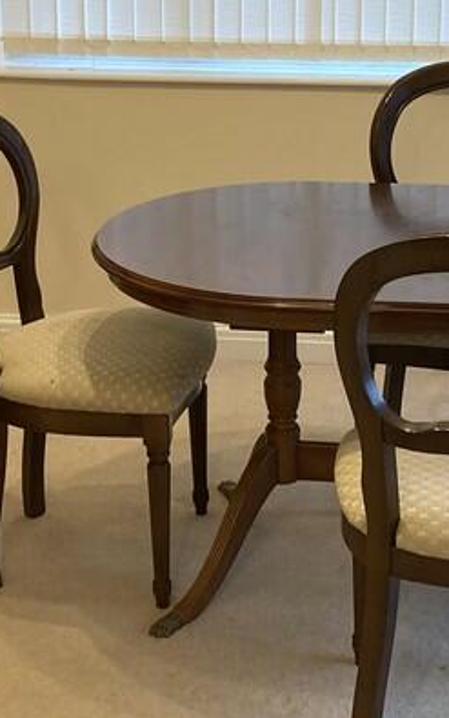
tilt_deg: -12.7
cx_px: 282
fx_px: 1507
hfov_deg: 16.9
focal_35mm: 77
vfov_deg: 26.6
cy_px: 216
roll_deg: -0.4
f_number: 1.8
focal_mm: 3.99
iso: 125
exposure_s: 1/60
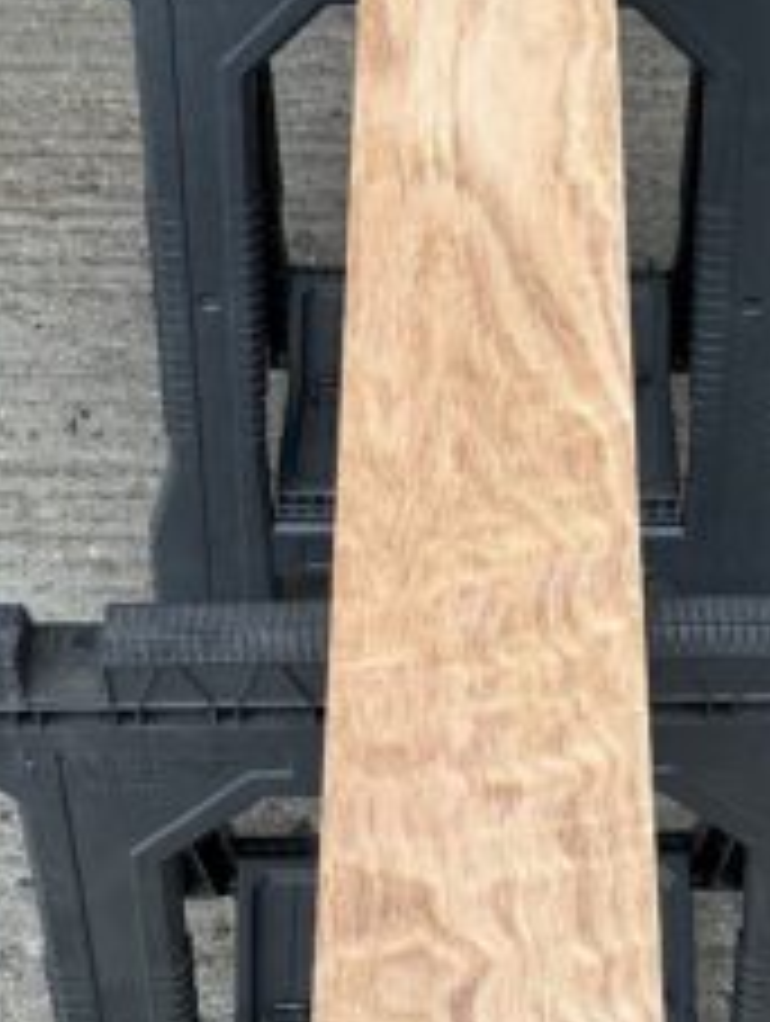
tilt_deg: -59.5
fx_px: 2011
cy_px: 520
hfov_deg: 21.6
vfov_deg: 28.5
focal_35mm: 68
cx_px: 455
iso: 20
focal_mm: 3
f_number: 1.8
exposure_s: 1/100
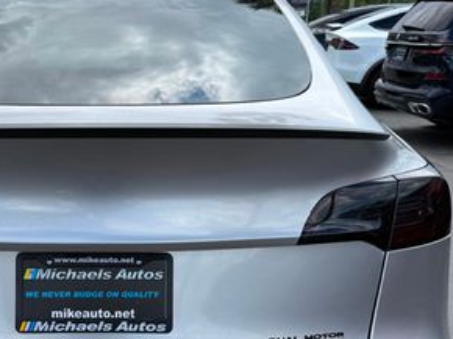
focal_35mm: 53
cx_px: 94
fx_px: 693
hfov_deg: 35.1
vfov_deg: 27.2
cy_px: 239
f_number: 1.78
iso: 80
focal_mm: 6.76
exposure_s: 1/3584
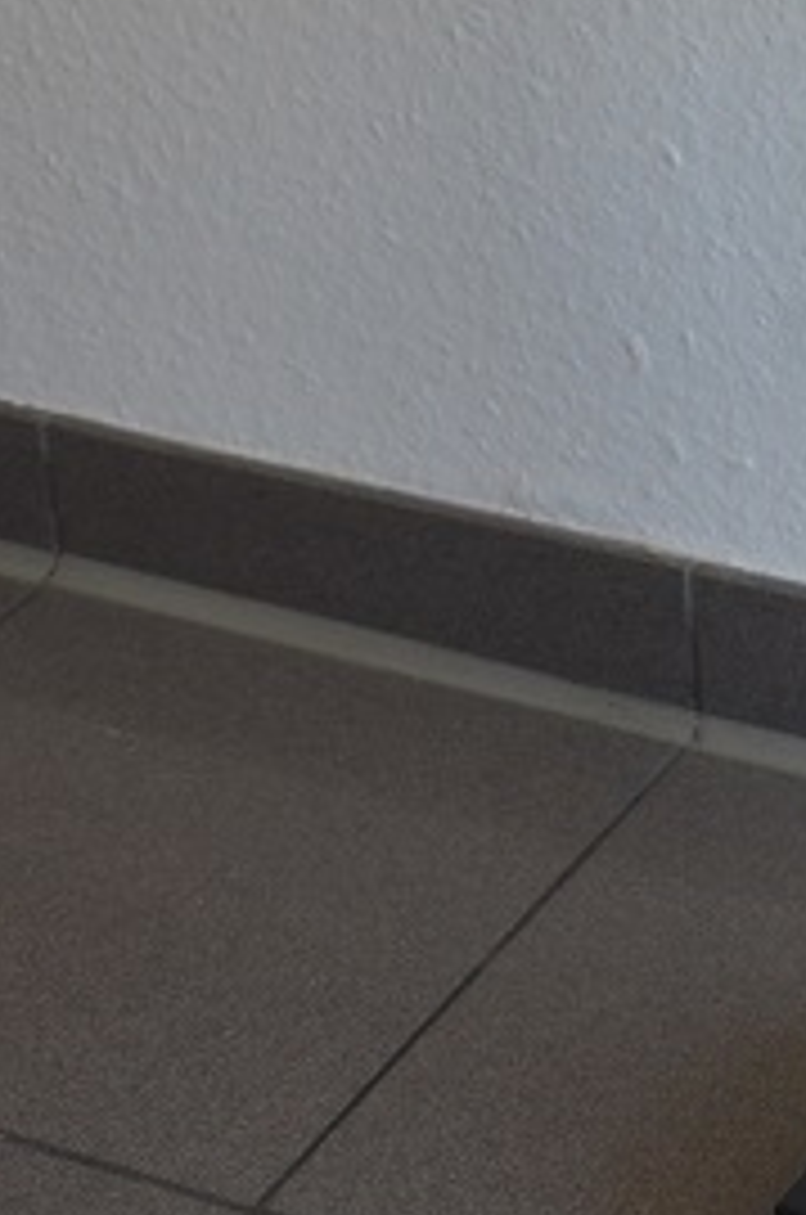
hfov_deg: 12.4
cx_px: 1486
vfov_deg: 19.1
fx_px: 3371
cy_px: -306
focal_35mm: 100
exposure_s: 1/100
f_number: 5
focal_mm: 18
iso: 400
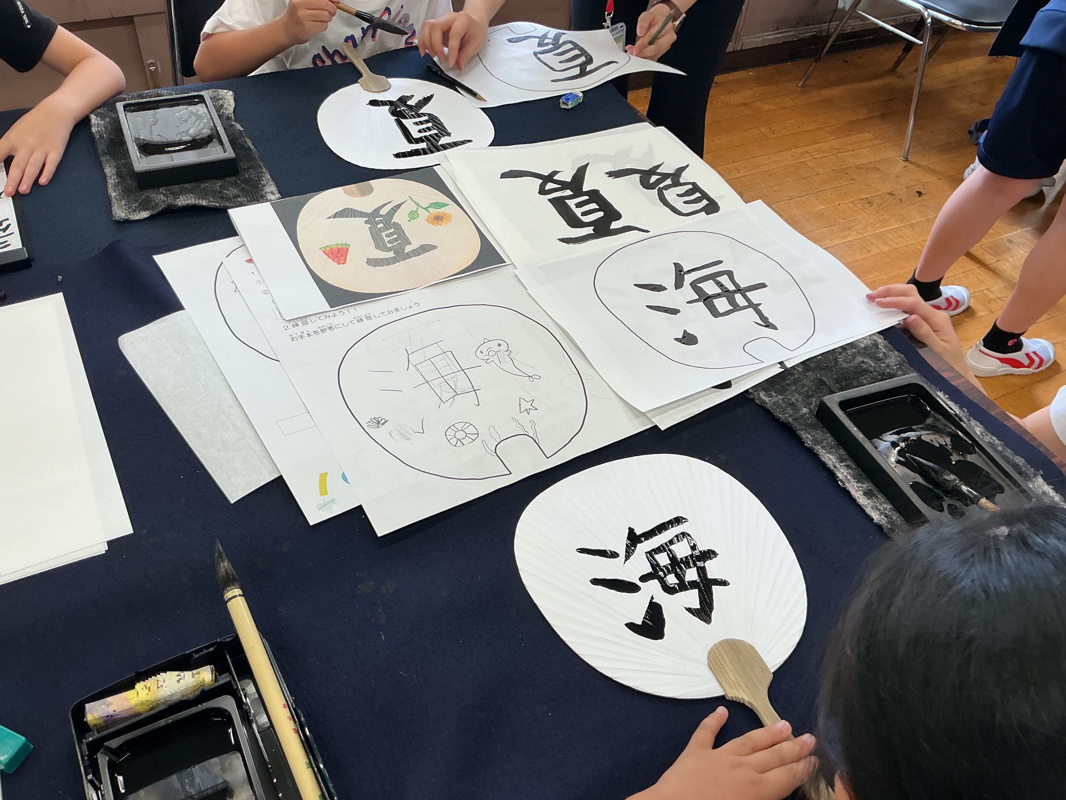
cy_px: 400
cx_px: 533
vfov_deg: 48.2
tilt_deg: -44.8
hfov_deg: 61.7
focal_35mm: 29
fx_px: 893
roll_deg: -5.9
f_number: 1.8
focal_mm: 3
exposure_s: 1/100
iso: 40
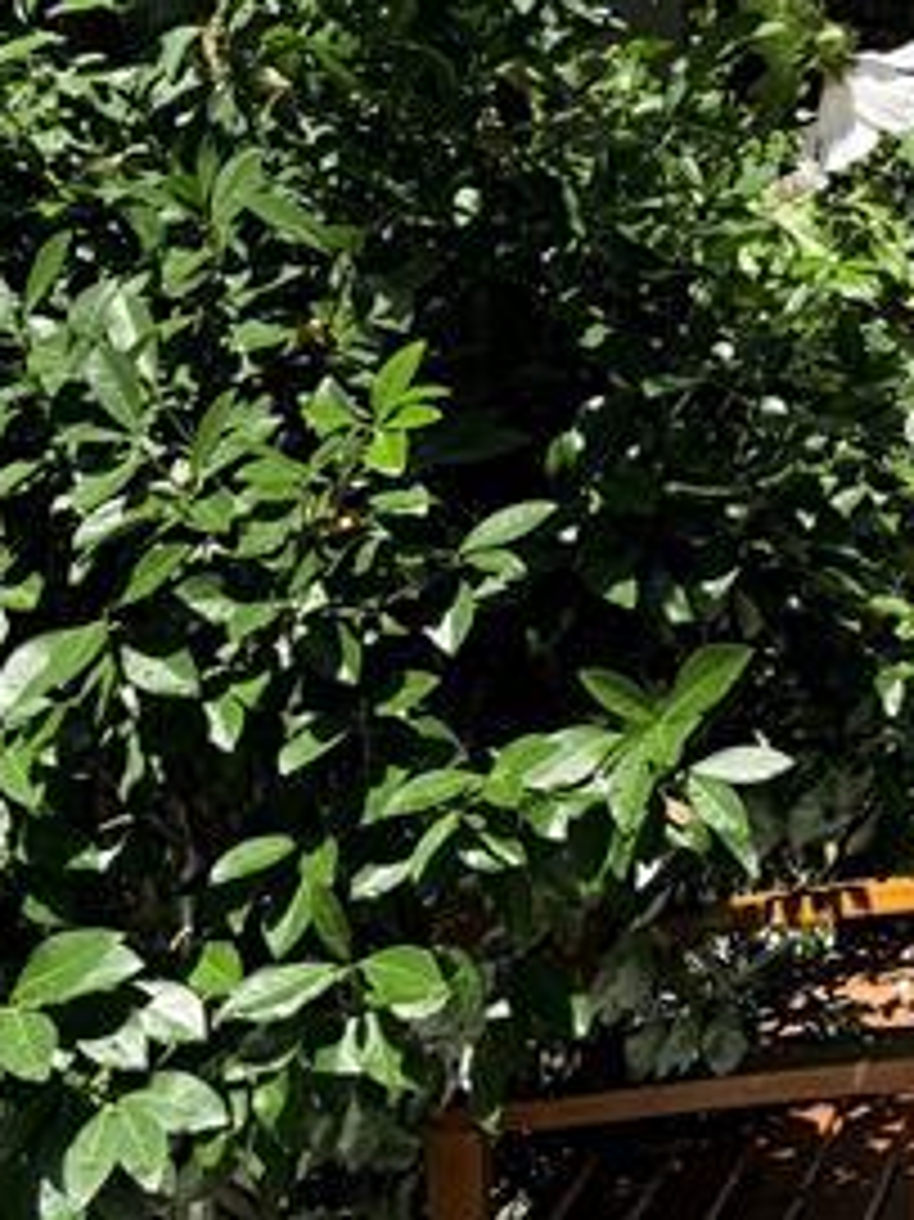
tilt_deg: -4.5
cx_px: 1180
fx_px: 2396
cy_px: 392
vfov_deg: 28.4
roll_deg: -0.8
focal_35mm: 68
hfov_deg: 19.9
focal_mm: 6.76
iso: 80
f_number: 1.78
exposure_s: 1/1818
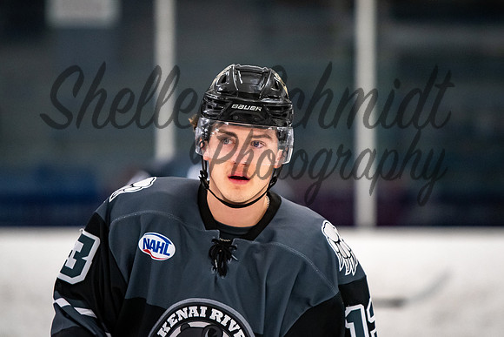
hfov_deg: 6.3
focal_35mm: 329
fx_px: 4613
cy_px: 157
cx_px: 274
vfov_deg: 4.2
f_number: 2.8
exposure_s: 1/800
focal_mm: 200
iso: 1600
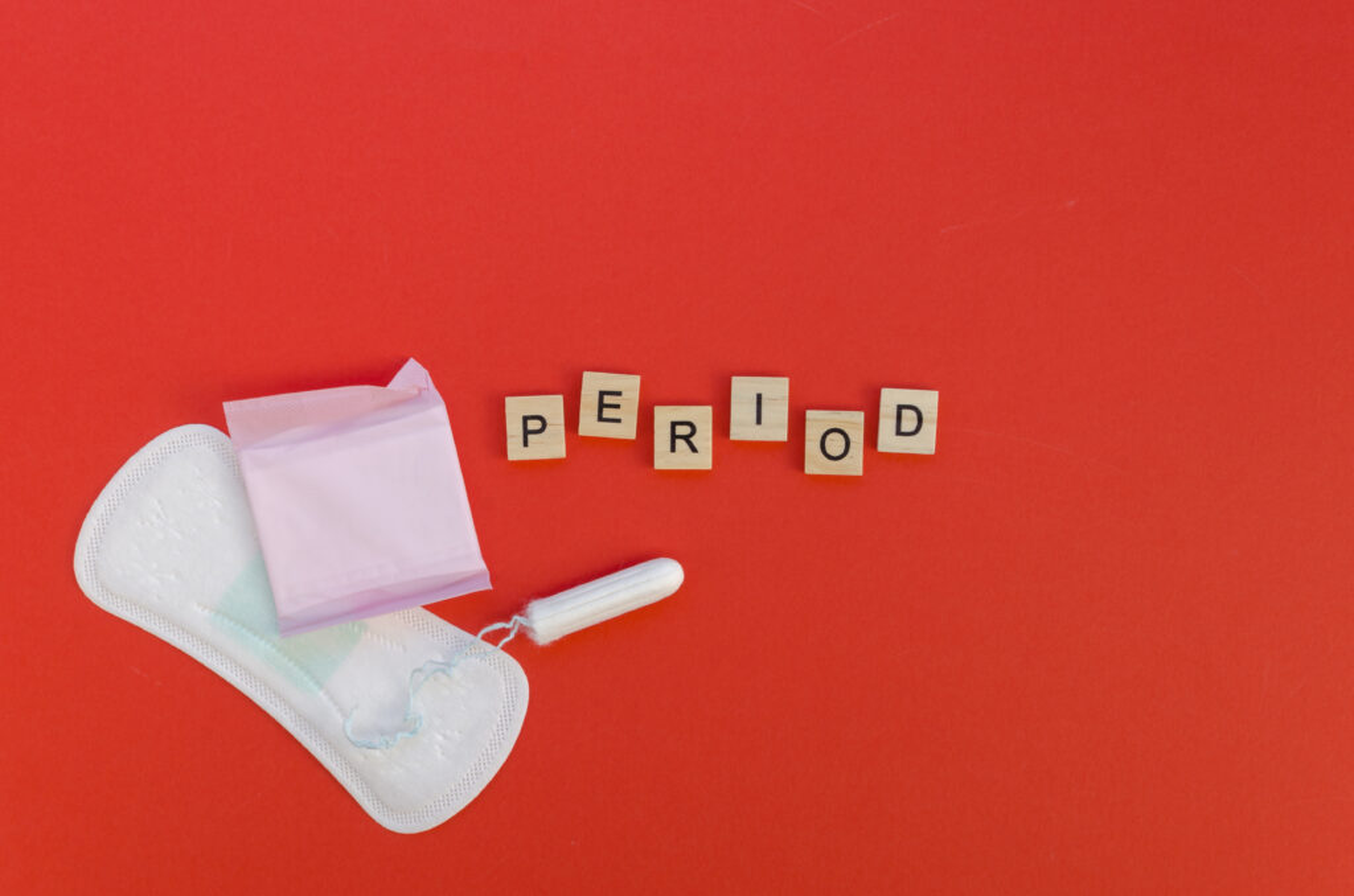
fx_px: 2533
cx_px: 677
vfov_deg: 20.1
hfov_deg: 29.9
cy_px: 448
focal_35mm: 68
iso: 160
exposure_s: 1/25
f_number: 10
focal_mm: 45
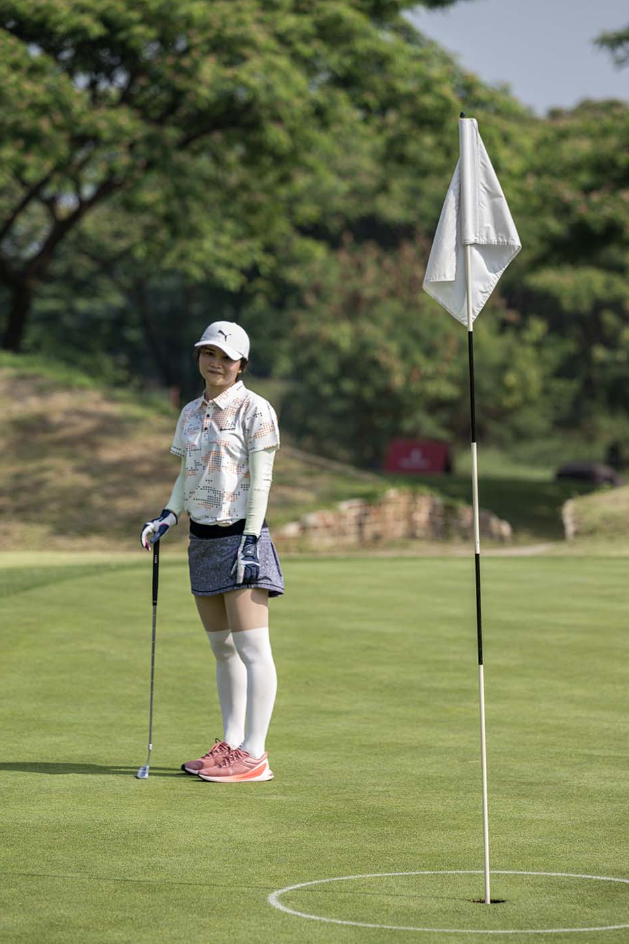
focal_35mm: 159
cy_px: 478
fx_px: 4167
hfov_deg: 8.6
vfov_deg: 12.9
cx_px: 319
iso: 280
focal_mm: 155
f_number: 4
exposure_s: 1/1600
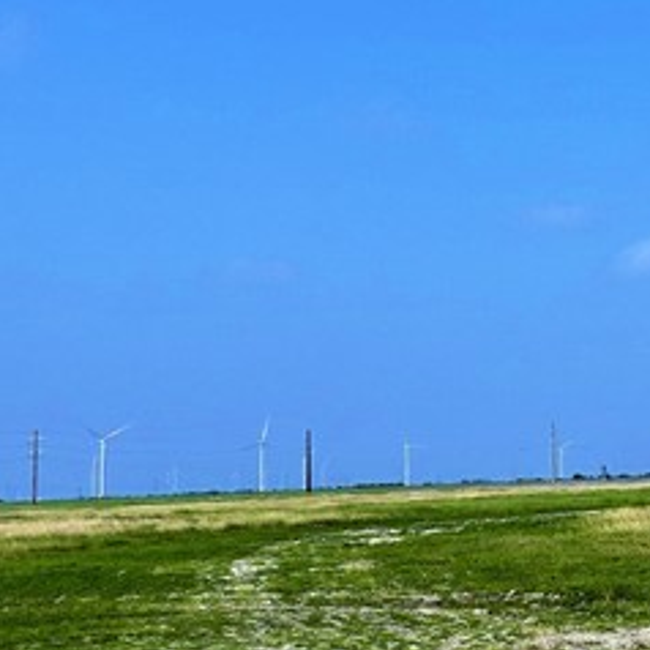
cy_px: 194
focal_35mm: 93
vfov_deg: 18.6
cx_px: 909
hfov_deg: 17.2
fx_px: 1976
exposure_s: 1/1000
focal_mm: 9
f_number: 5.6
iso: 100
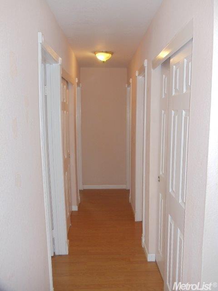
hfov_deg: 32.9
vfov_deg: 42.9
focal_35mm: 44
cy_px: 146
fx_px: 369
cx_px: 109
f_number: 3.5
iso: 200
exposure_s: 1/30
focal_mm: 6
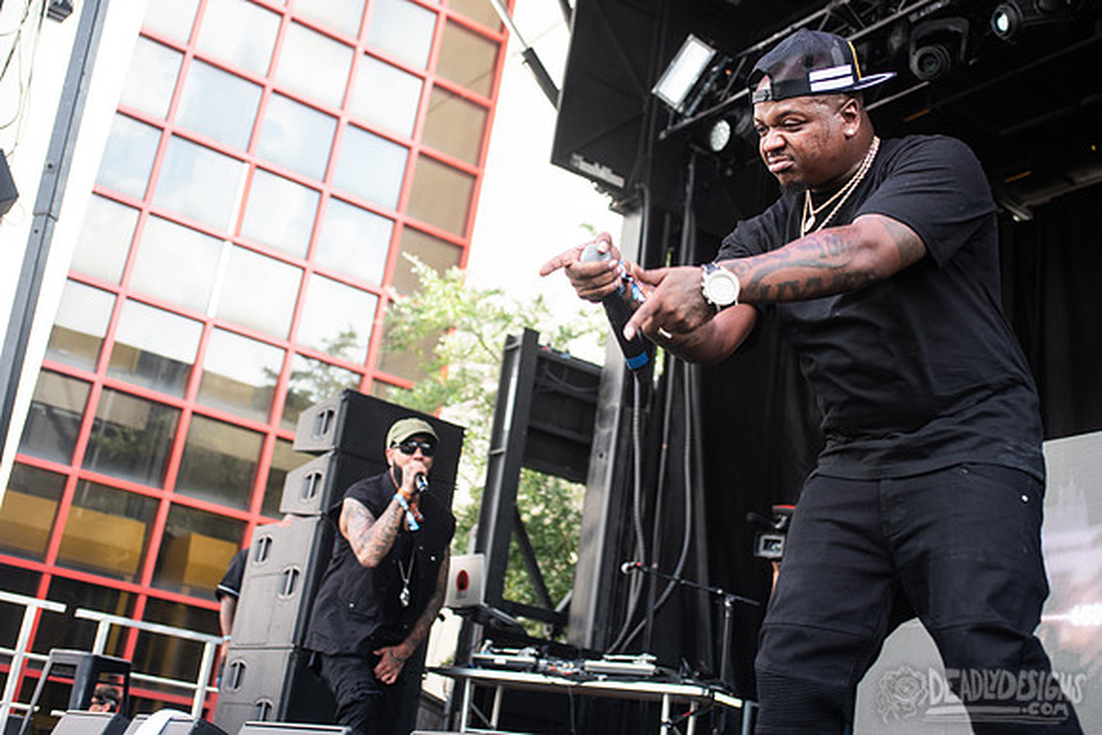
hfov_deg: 42.5
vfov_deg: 29.0
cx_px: 588
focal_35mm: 46
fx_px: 1417
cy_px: 310
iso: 250
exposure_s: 1/250
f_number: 3.5
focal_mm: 40
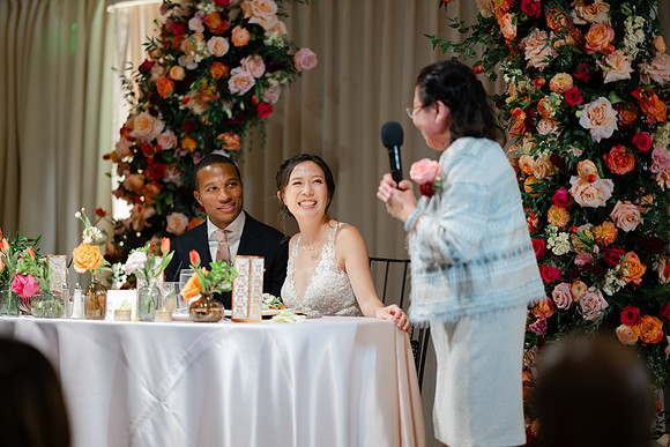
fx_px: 1996
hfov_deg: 19.1
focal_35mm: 107
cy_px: 224
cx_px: 335
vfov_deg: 12.8
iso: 250
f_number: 1.4
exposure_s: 1/125
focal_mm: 105
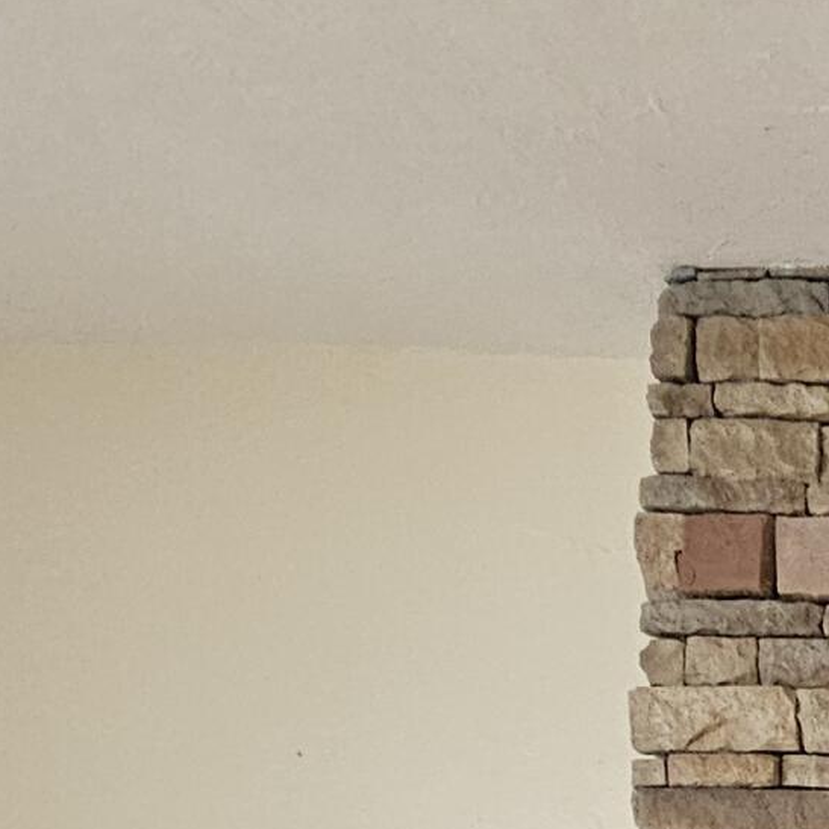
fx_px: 1707
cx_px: 1746
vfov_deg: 23.0
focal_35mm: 63
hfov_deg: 17.4
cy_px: 1187
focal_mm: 2.2
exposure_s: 1/77.4
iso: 250
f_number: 2.2
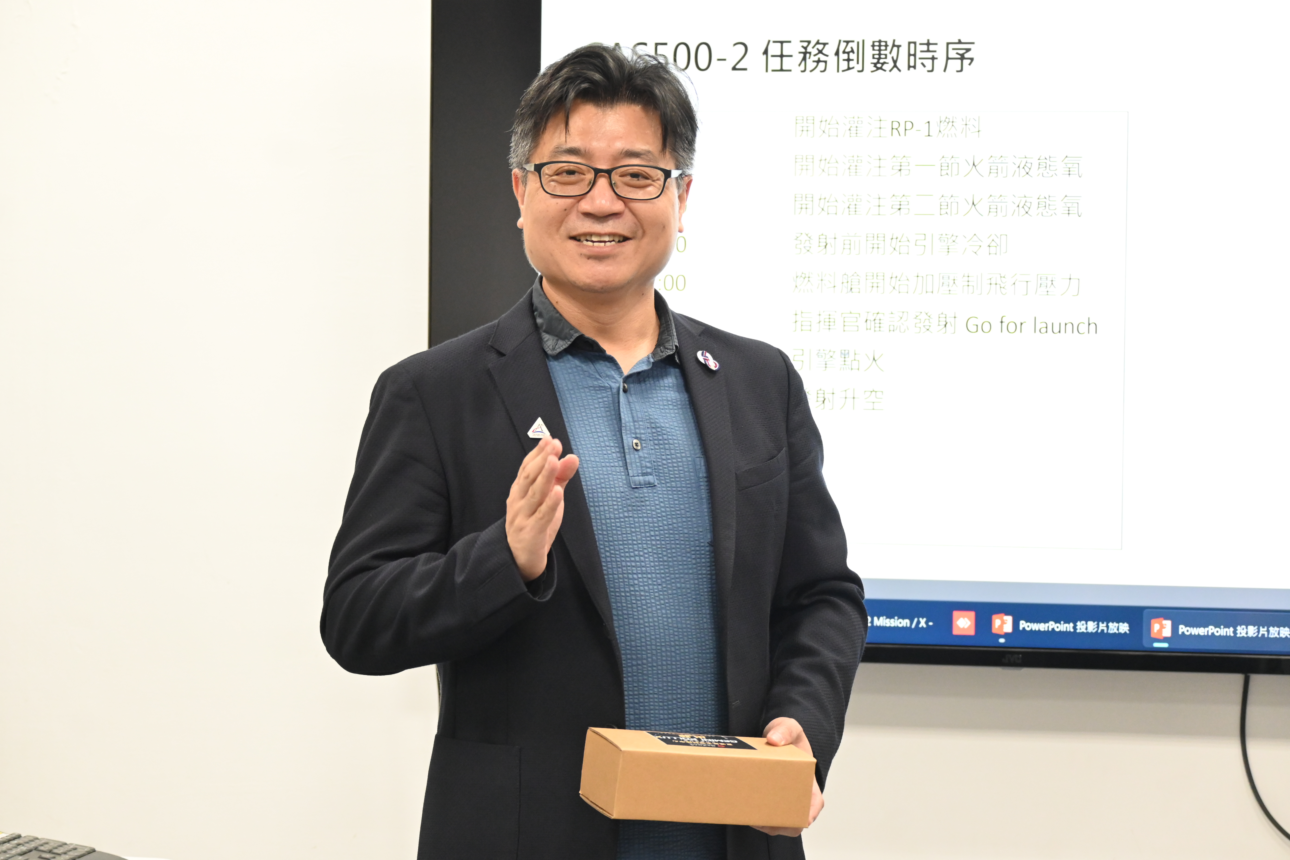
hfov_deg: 18.9
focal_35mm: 108
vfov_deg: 12.7
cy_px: 430
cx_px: 645
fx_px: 3870
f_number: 4.8
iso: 2800
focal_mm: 72
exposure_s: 1/125
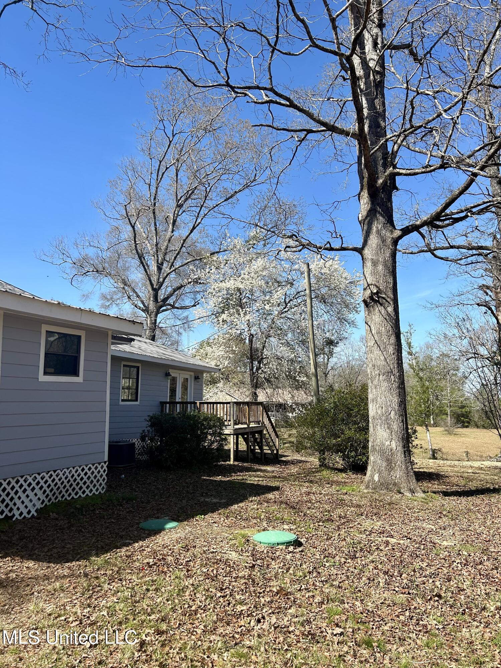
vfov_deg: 67.3
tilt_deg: +8.3
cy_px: 334
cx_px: 250
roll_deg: +0.3
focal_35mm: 26
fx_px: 502
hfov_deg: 53.1
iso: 50
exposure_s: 1/2841
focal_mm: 5.7
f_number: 1.5
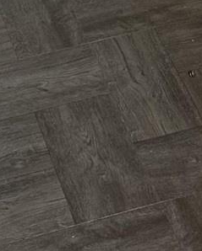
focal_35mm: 181
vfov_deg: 9.0
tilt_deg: -16.1
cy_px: -449
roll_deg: +6.1
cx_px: 50
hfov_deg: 8.5
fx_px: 1351
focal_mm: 6.86
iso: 64
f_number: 1.78
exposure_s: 1/120
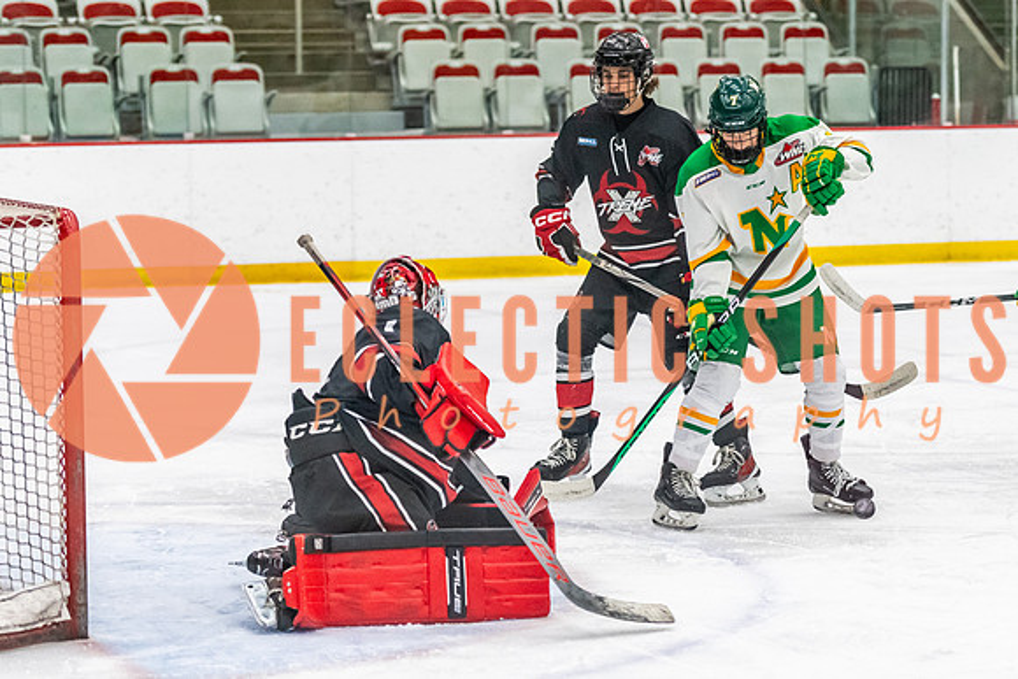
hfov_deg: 15.4
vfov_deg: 10.4
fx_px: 3749
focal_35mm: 133
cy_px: 292
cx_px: 690
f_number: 2.8
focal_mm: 86
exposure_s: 1/640
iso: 4000
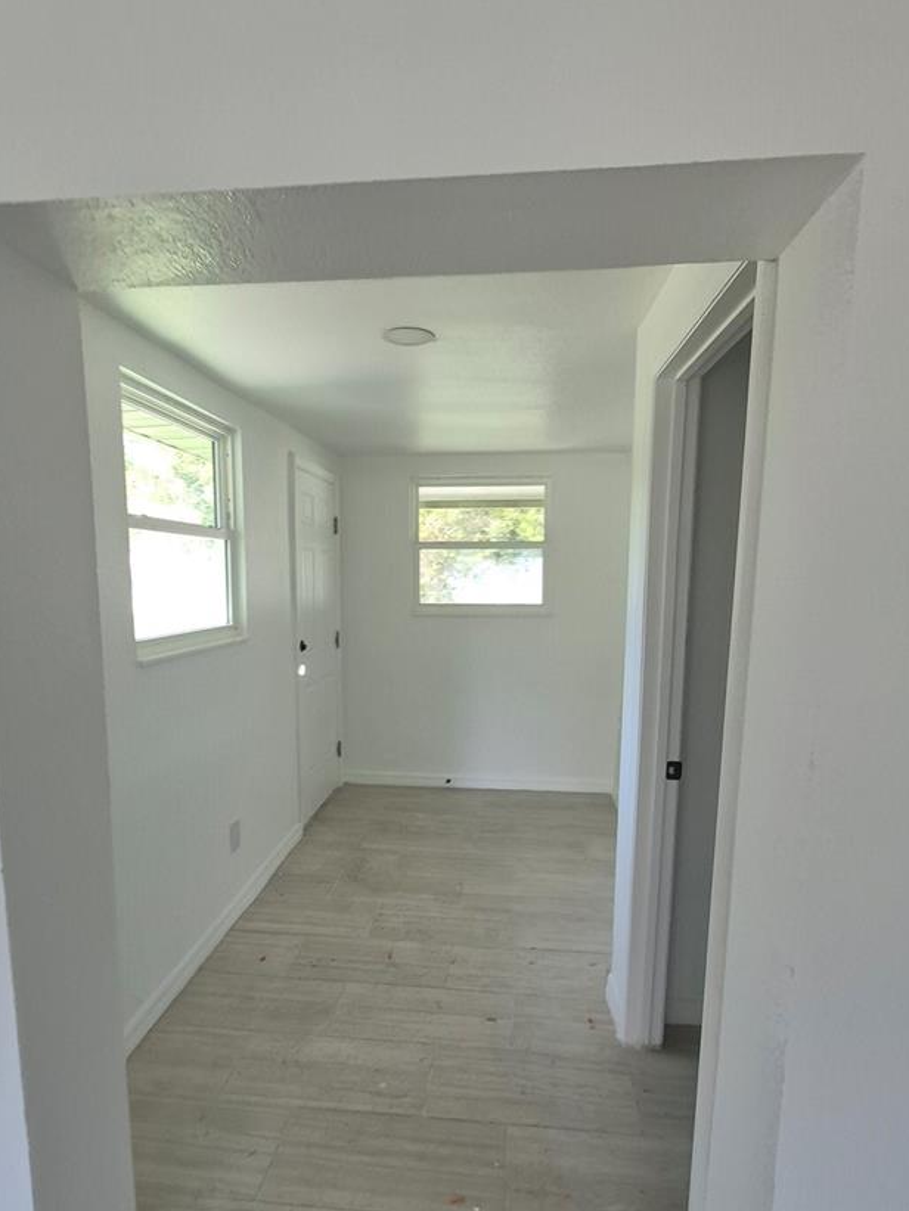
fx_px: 665
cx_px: 446
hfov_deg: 68.7
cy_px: 681
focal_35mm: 19
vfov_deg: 84.2
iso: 64
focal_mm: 1.74
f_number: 2.2
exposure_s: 1/60
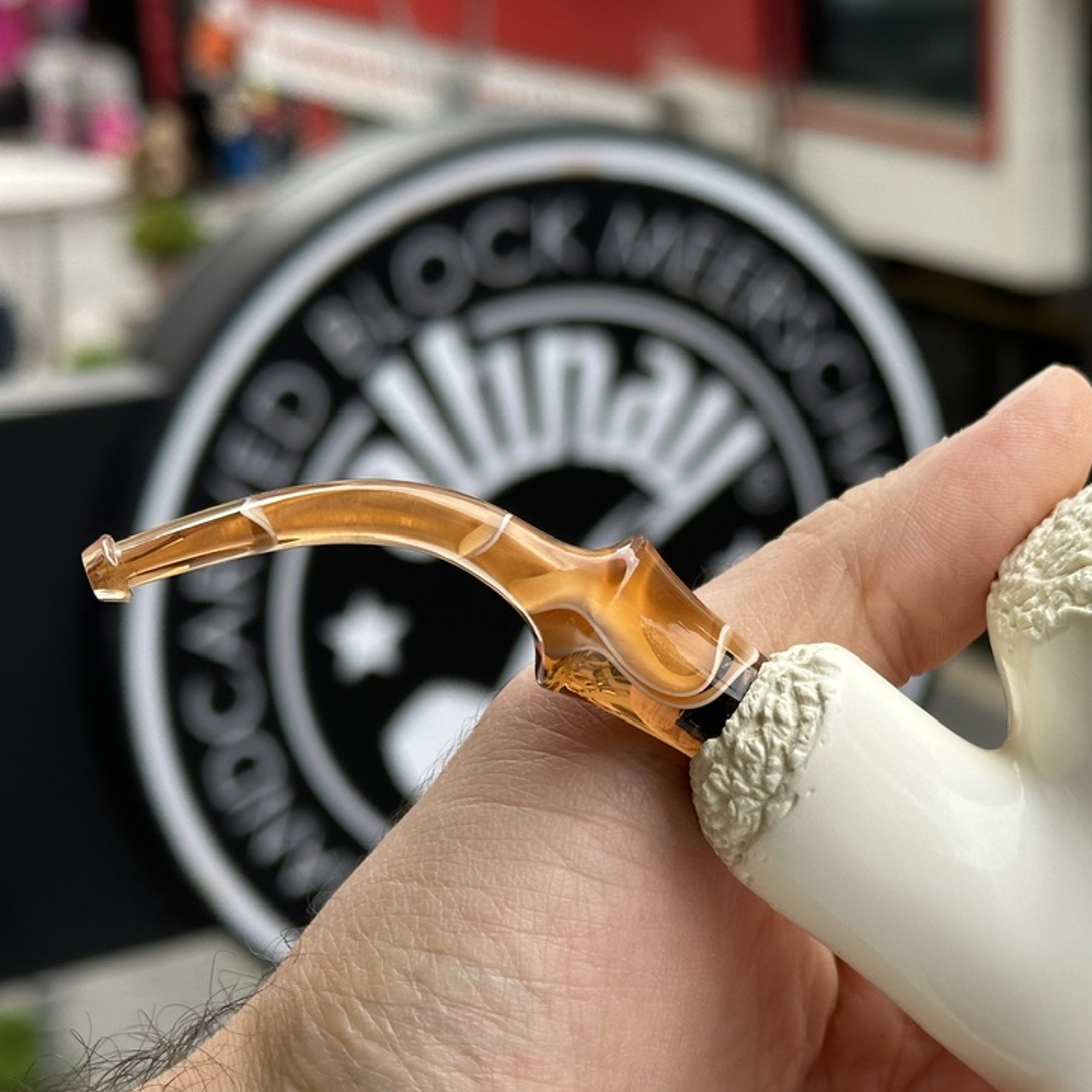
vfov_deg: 23.0
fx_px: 2677
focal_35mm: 75
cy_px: 715
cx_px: 804
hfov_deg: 22.9
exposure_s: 1/1085
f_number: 1.78
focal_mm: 6.86
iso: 64
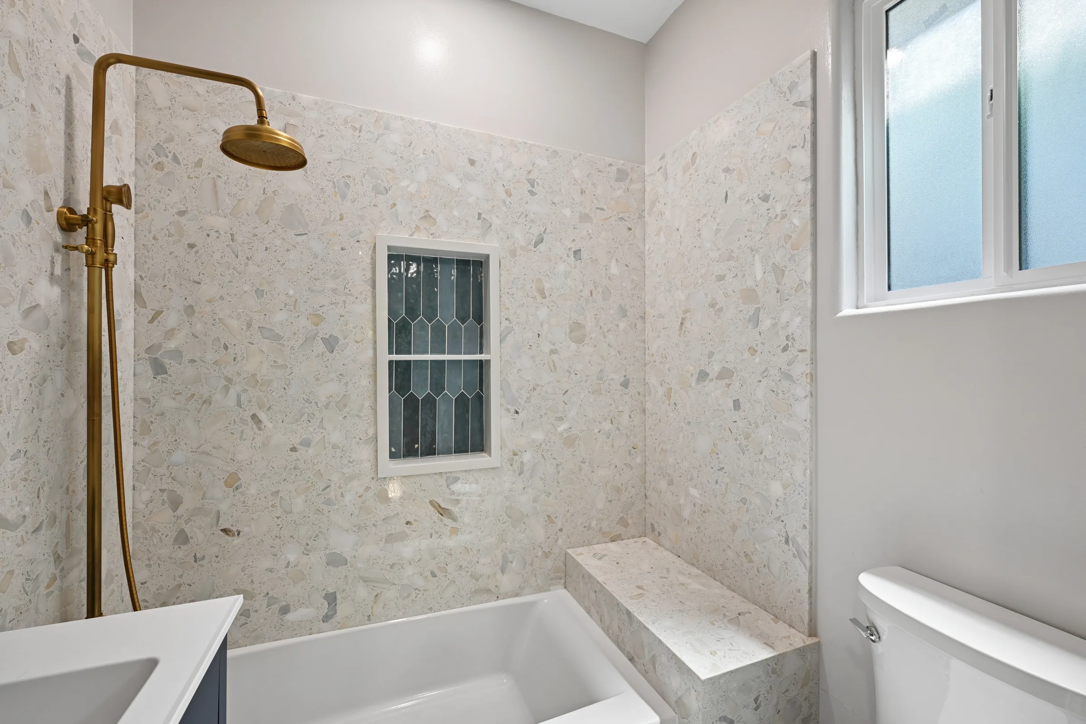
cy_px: 362
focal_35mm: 14
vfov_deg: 81.2
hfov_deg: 104.3
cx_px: 543
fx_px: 422
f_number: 8
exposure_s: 1/30
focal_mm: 14
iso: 400
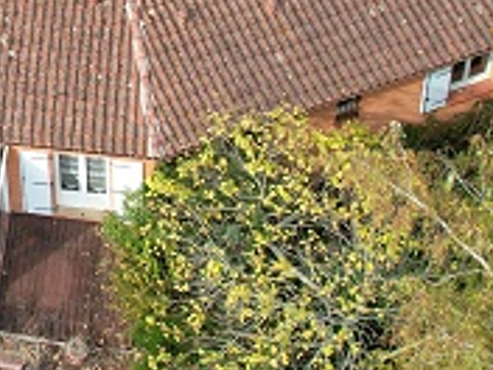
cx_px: -345
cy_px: -163
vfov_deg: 13.1
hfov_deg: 15.9
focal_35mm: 108
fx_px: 1538
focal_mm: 8.38
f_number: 2.8
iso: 100
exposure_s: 1/640
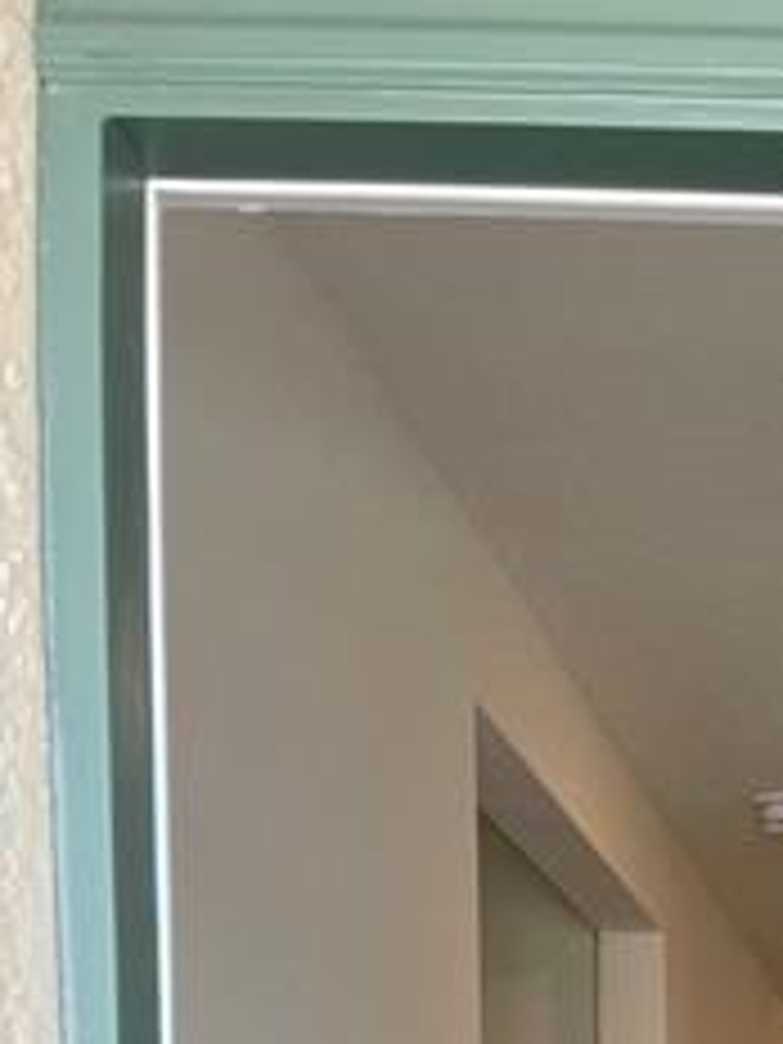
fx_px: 2594
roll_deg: -0.6
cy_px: 1642
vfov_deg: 19.4
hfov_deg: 15.9
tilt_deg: -3.4
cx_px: 1138
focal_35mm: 86
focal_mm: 5.1
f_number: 1.6
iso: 32
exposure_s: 1/141
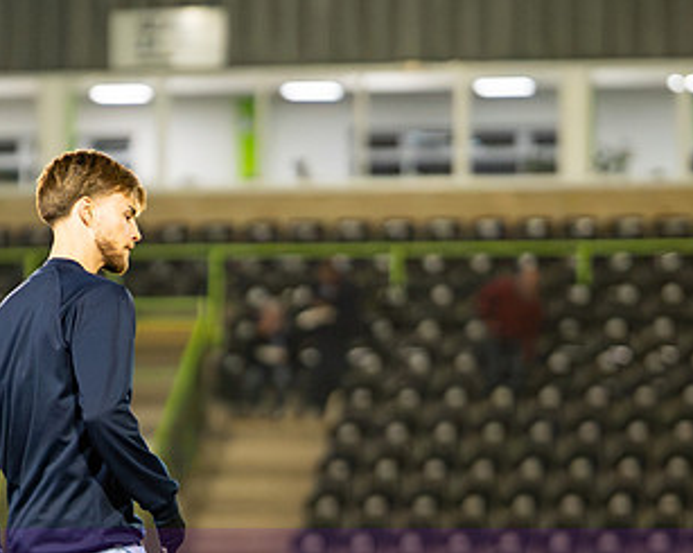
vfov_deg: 4.2
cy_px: 445
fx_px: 7541
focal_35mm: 368
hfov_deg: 5.3
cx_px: 110
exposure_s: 1/1600
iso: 2800
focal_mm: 85
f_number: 1.4
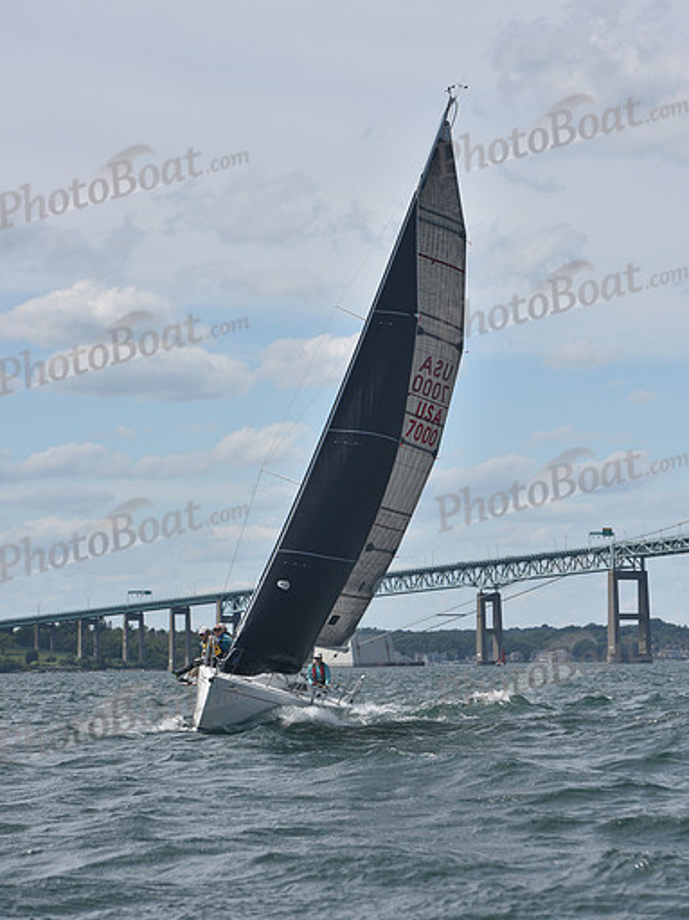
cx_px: 343
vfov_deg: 16.4
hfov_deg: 12.3
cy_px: 418
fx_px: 3186
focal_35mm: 120
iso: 320
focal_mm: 110
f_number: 7.1
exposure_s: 1/800
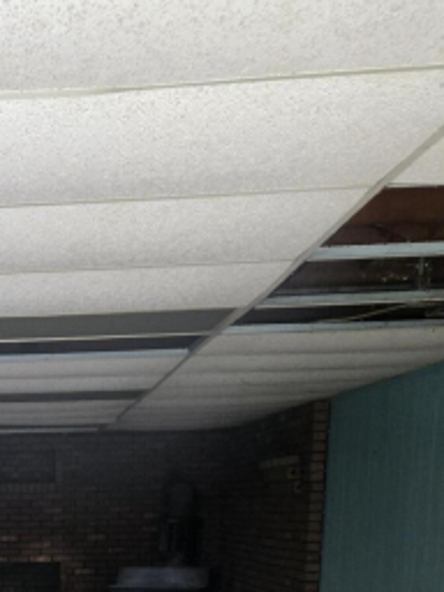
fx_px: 1026
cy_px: 669
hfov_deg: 22.7
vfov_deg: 28.8
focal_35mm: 60
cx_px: -67
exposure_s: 1/30
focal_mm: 5.4
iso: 1600
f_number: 1.8
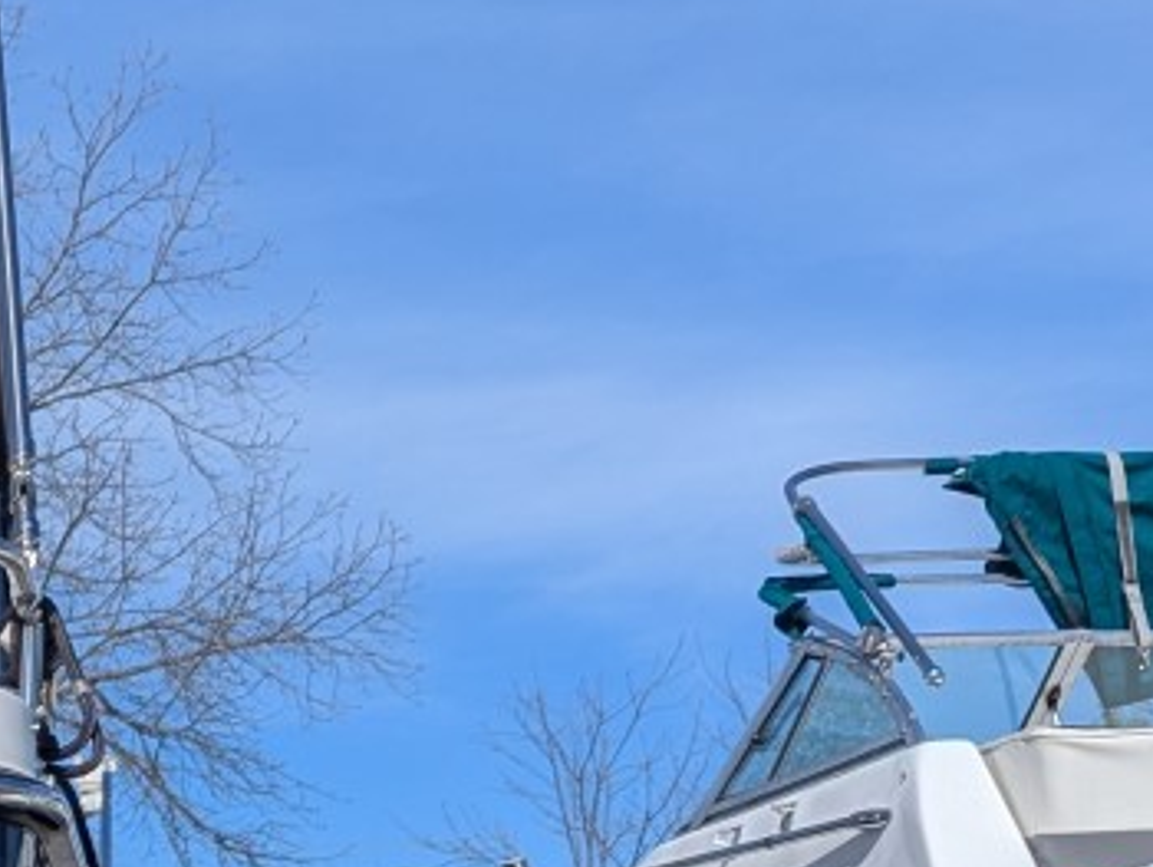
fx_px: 3433
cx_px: -830
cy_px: 1004
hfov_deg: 16.4
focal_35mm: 103
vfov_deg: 14.0
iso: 44
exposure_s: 1/4049
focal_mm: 6.81
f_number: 1.85
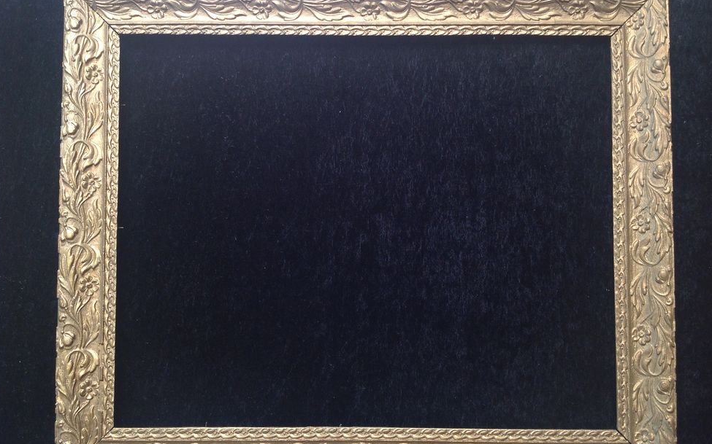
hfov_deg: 51.5
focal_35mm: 38
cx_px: 359
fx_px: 737
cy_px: 234
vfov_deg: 33.6
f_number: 2.4
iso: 64
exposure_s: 1/60
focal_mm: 4.28
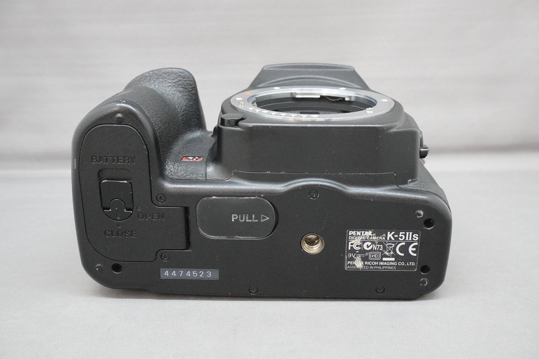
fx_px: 532
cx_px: 273
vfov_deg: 37.4
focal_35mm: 36
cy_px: 179
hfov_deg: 53.8
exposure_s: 1/40
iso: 5000
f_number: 10
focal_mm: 23
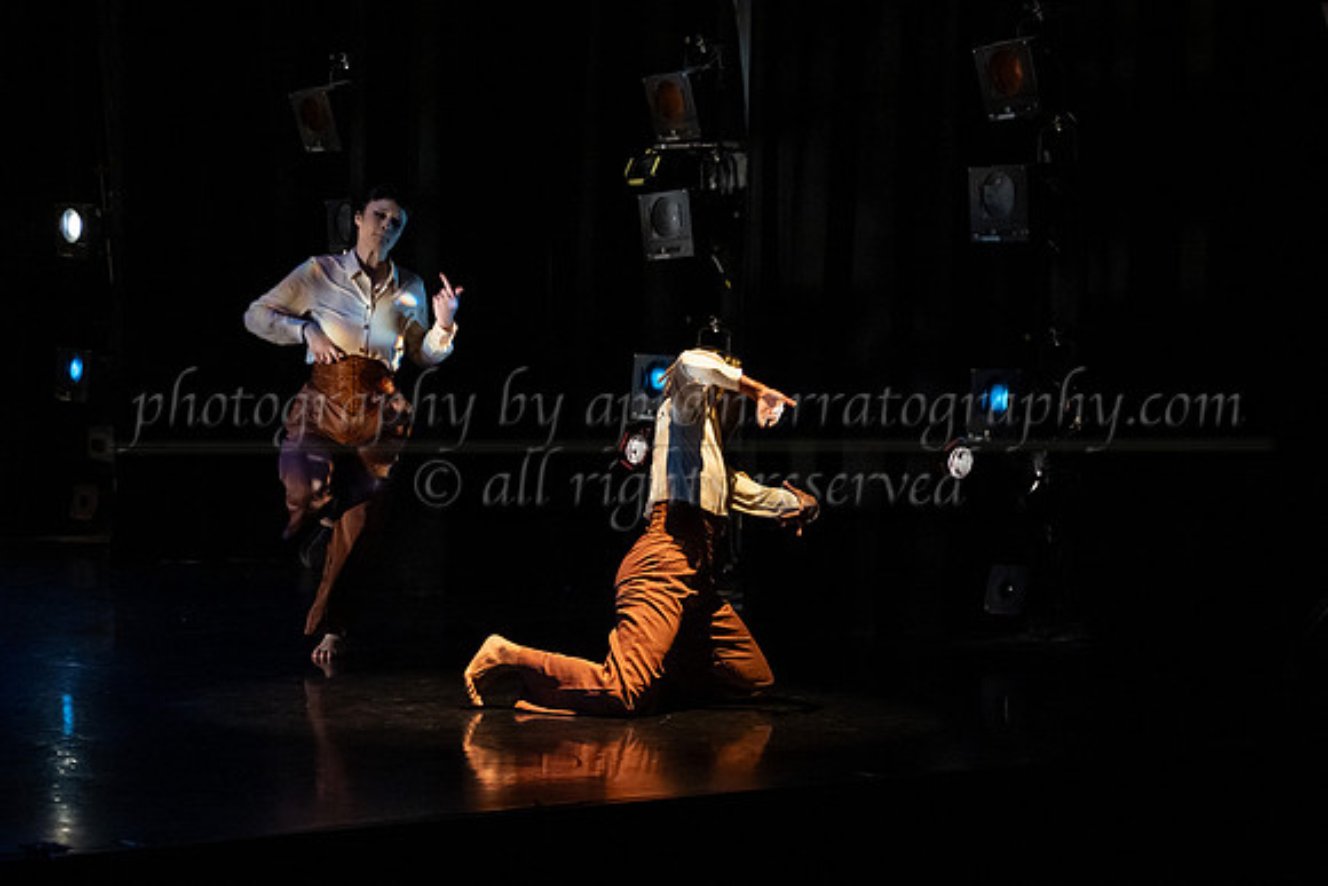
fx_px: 3201
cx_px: 651
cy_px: 477
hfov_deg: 23.4
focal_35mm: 87
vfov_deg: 15.8
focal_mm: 75
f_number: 4
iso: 4000
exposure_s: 1/400
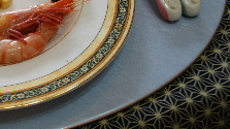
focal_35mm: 113
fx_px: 689
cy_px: -8
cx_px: 6
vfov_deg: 10.6
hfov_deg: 18.5
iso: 200
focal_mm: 35
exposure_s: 1/60
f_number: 4.5
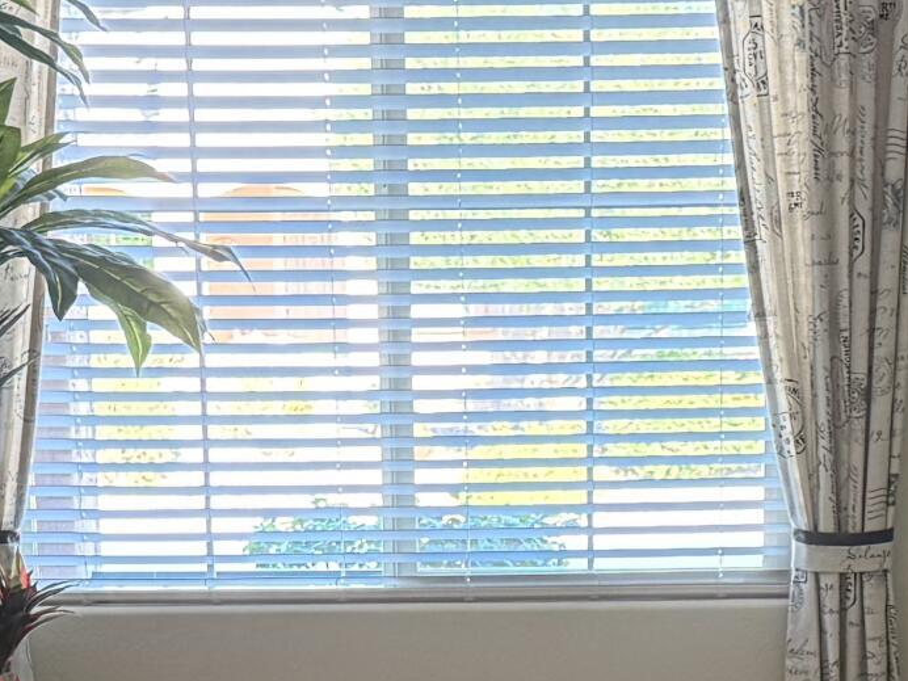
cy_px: 825
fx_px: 2728
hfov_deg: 18.9
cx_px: 562
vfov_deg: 13.8
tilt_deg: -11.2
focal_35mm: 104
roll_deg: +0.7
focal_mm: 6.76
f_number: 1.78
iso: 500
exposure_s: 1/60
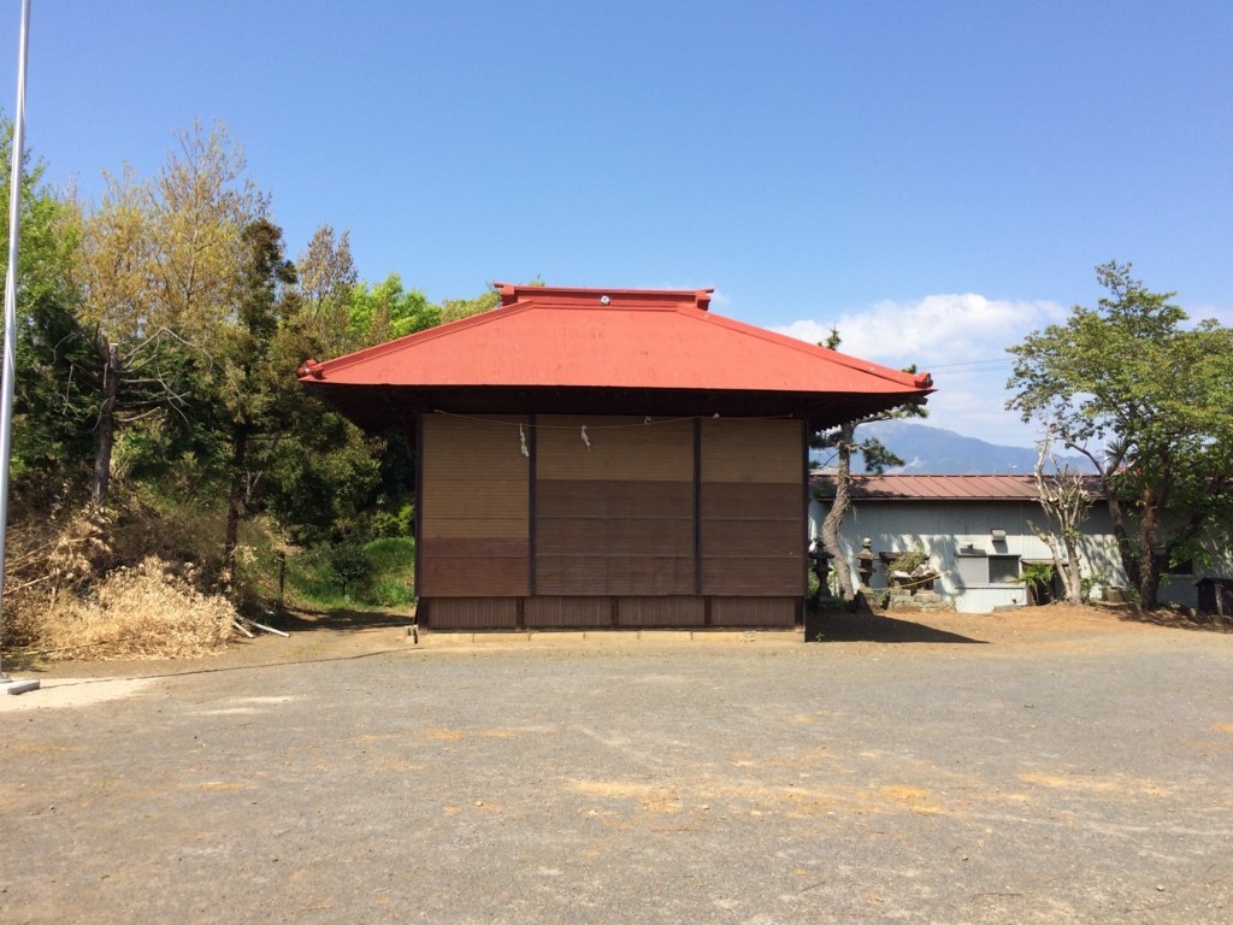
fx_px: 1033
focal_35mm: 29
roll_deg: +1.5
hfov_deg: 61.7
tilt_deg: +3.3
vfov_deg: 48.2
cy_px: 462
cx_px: 616
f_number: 2.2
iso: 32
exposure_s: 1/1580
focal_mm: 4.15
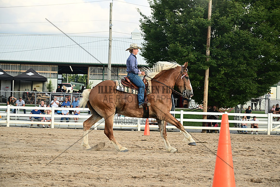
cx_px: 140
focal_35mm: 100
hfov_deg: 20.4
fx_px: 778
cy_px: 94
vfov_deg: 13.7
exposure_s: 1/516
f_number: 7.1
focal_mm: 100
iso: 640
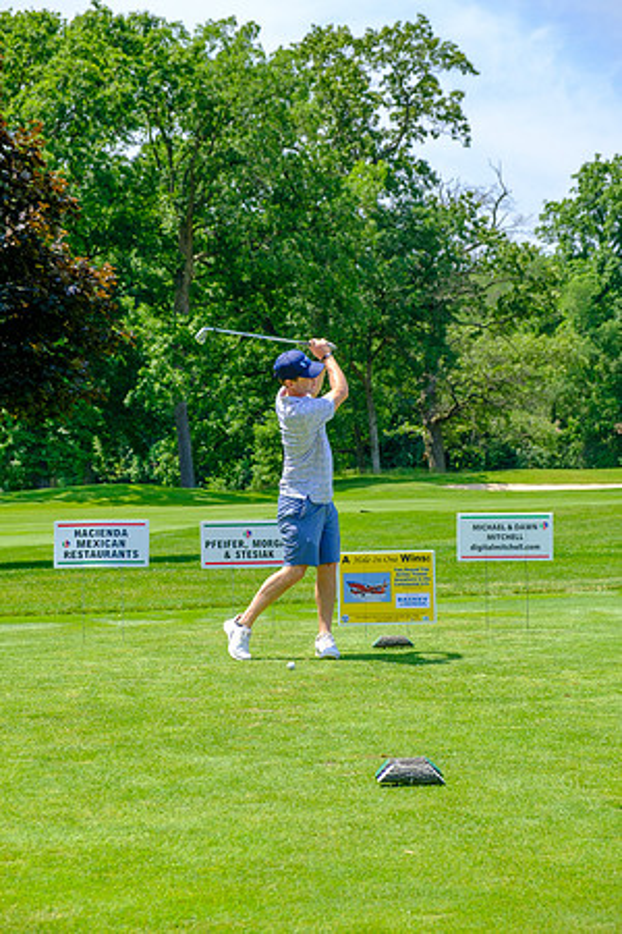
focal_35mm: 69
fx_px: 1788
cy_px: 467
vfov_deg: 29.2
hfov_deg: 19.7
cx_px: 311
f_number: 5
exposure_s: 1/500
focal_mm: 46.3
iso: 200
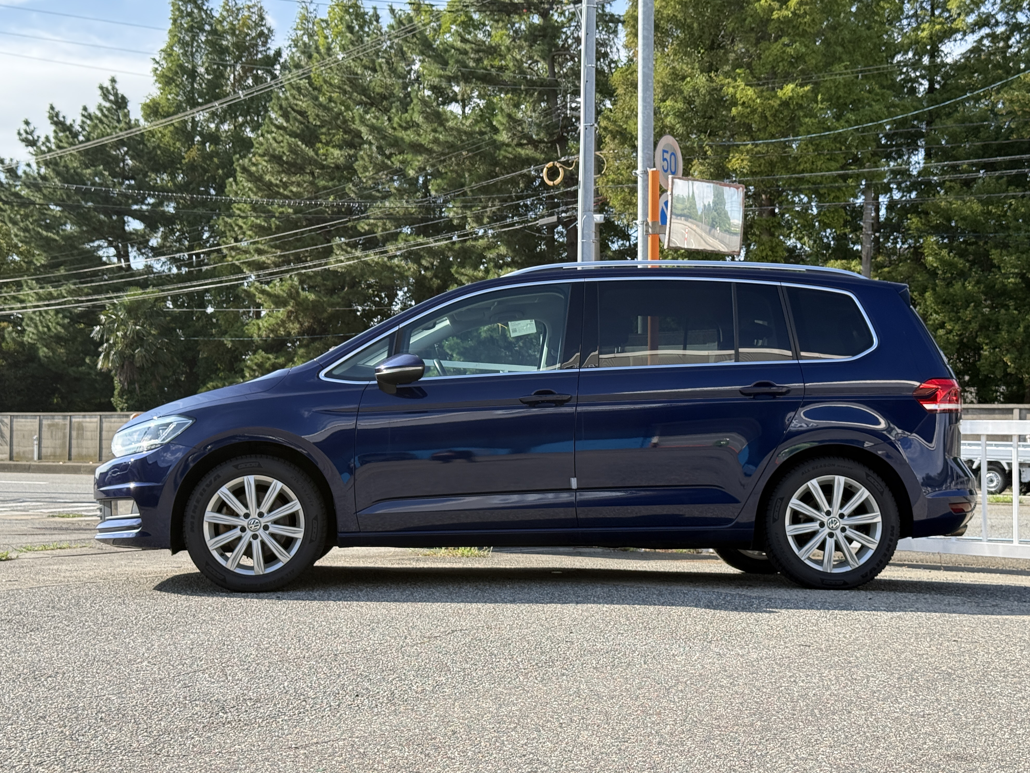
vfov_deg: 29.7
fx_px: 1458
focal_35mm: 49
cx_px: 521
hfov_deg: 38.9
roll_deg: -0.5
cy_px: 391
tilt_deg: +2.2
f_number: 1.78
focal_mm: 6.76
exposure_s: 1/1513
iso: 64
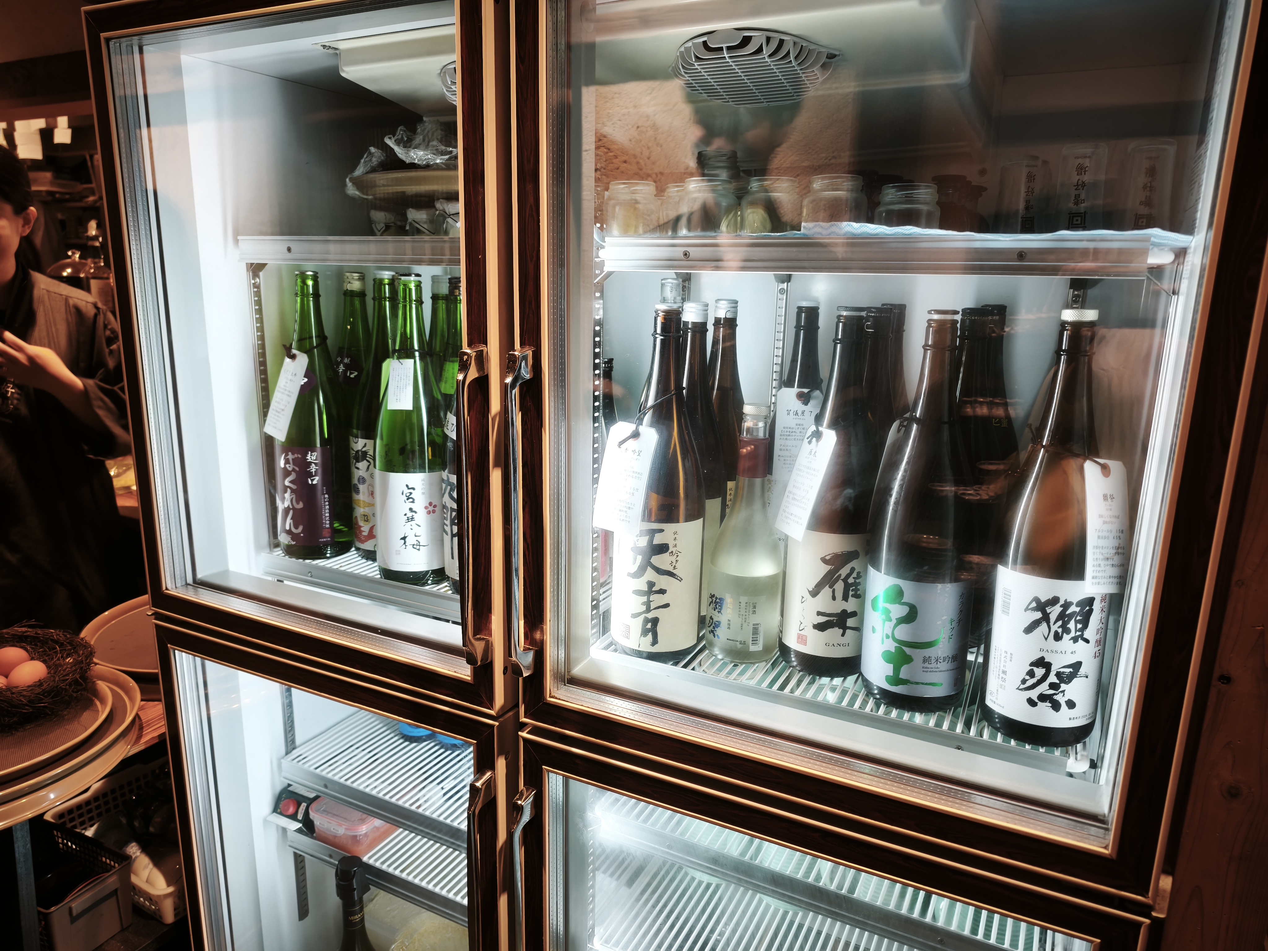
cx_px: 634
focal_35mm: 23
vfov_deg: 58.9
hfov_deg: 73.9
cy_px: 476
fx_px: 843
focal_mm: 6.45
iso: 500
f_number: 1.62
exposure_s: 1/33.3
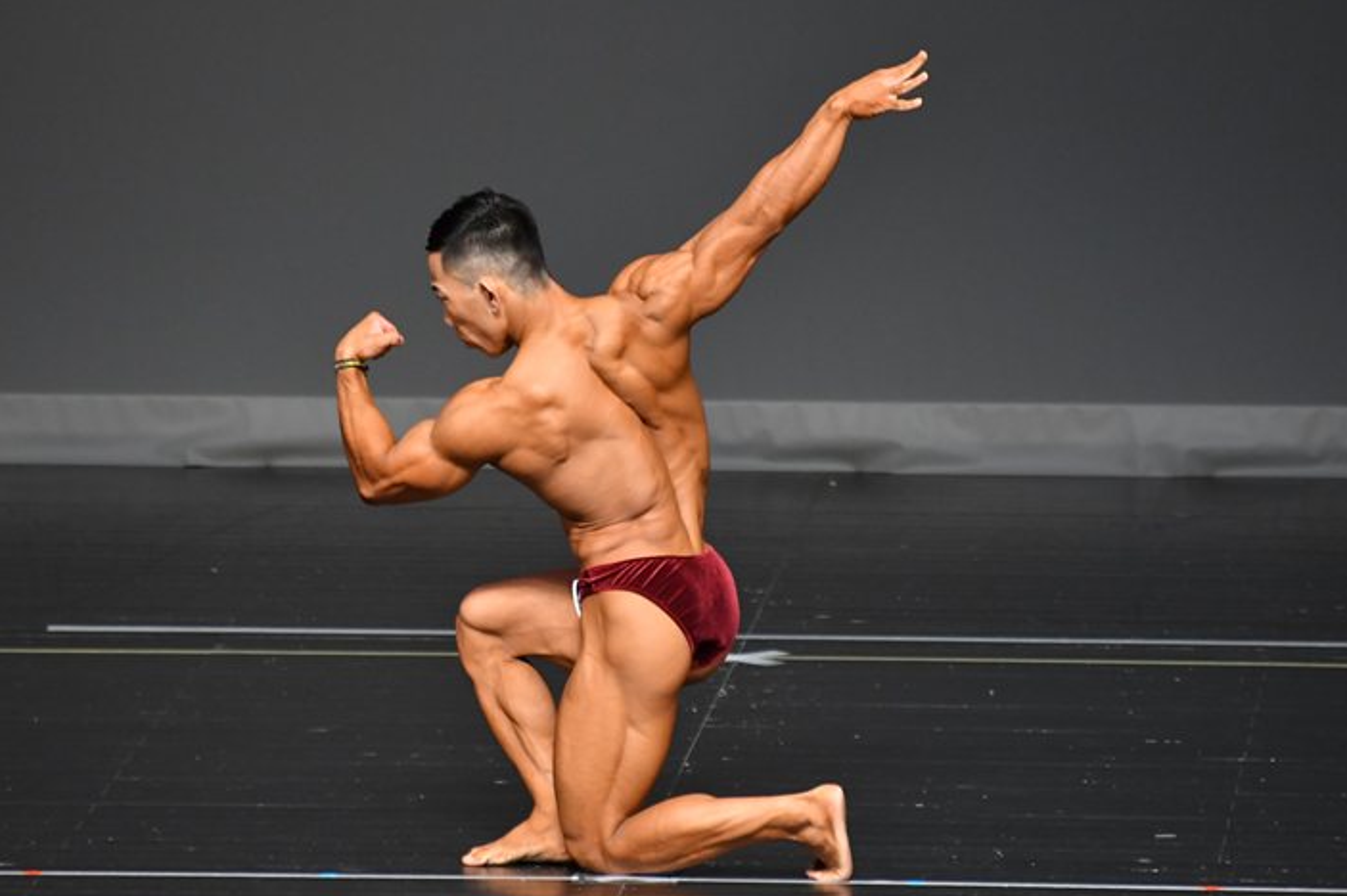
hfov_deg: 4.2
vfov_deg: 2.8
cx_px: 693
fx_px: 18549
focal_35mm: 496
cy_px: 473
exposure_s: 1/400
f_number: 5.6
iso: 2500
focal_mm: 300
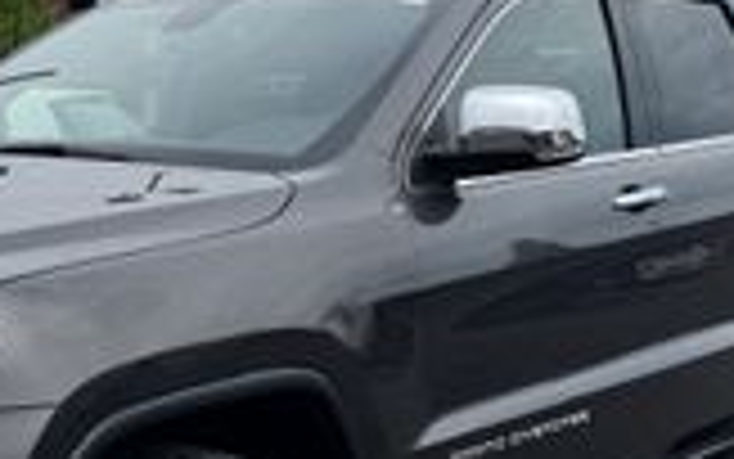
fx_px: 1501
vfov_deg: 17.4
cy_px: 270
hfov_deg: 26.9
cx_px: 144
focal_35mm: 75
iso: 80
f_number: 1.78
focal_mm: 6.76
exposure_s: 1/4950
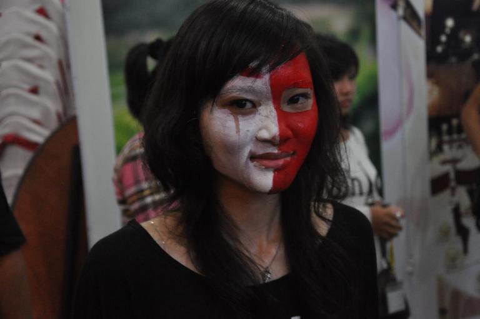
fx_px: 899
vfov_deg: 20.1
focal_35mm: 68
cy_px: 160
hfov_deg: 29.9
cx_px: 240
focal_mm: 45
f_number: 5.6
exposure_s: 1/50
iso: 2000
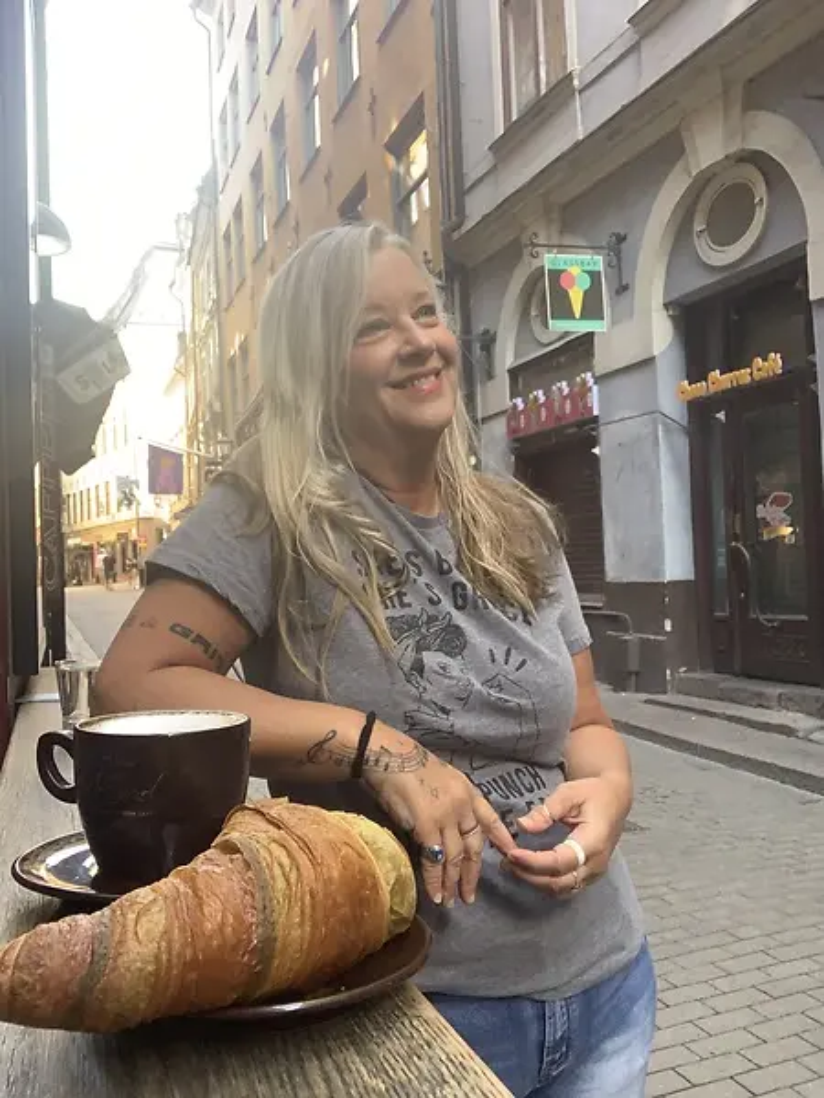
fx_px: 1016
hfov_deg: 44.2
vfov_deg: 56.8
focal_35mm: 32
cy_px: 549
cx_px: 412
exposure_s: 1/99
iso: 64
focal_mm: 2.87
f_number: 2.2
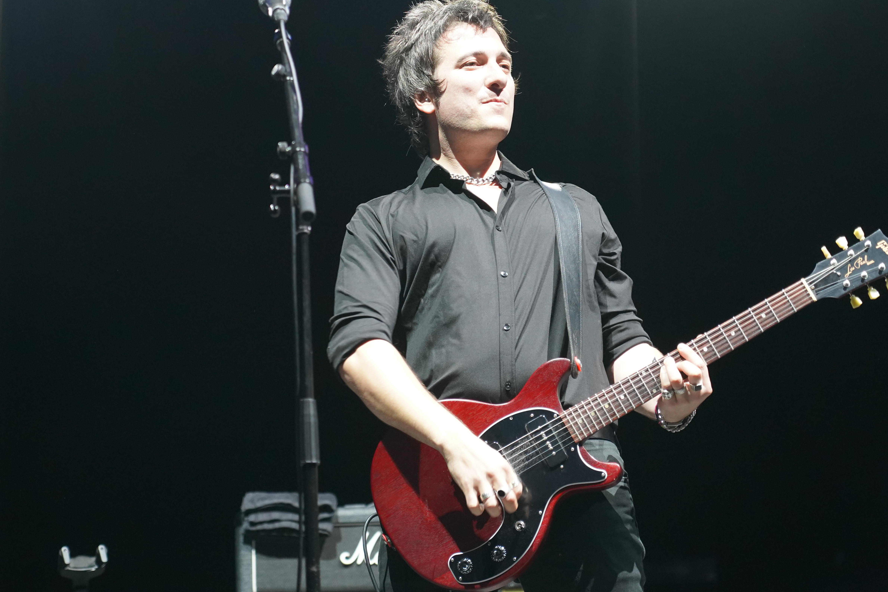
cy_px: 286
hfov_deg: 15.4
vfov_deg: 10.3
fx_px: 3280
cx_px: 412
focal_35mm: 133
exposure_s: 1/160
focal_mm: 105
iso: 3200
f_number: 4
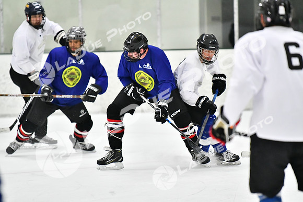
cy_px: 101
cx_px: 152
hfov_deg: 7.2
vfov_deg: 4.8
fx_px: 2399
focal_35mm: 285
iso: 6400
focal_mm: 190
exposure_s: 1/1600
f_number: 2.8
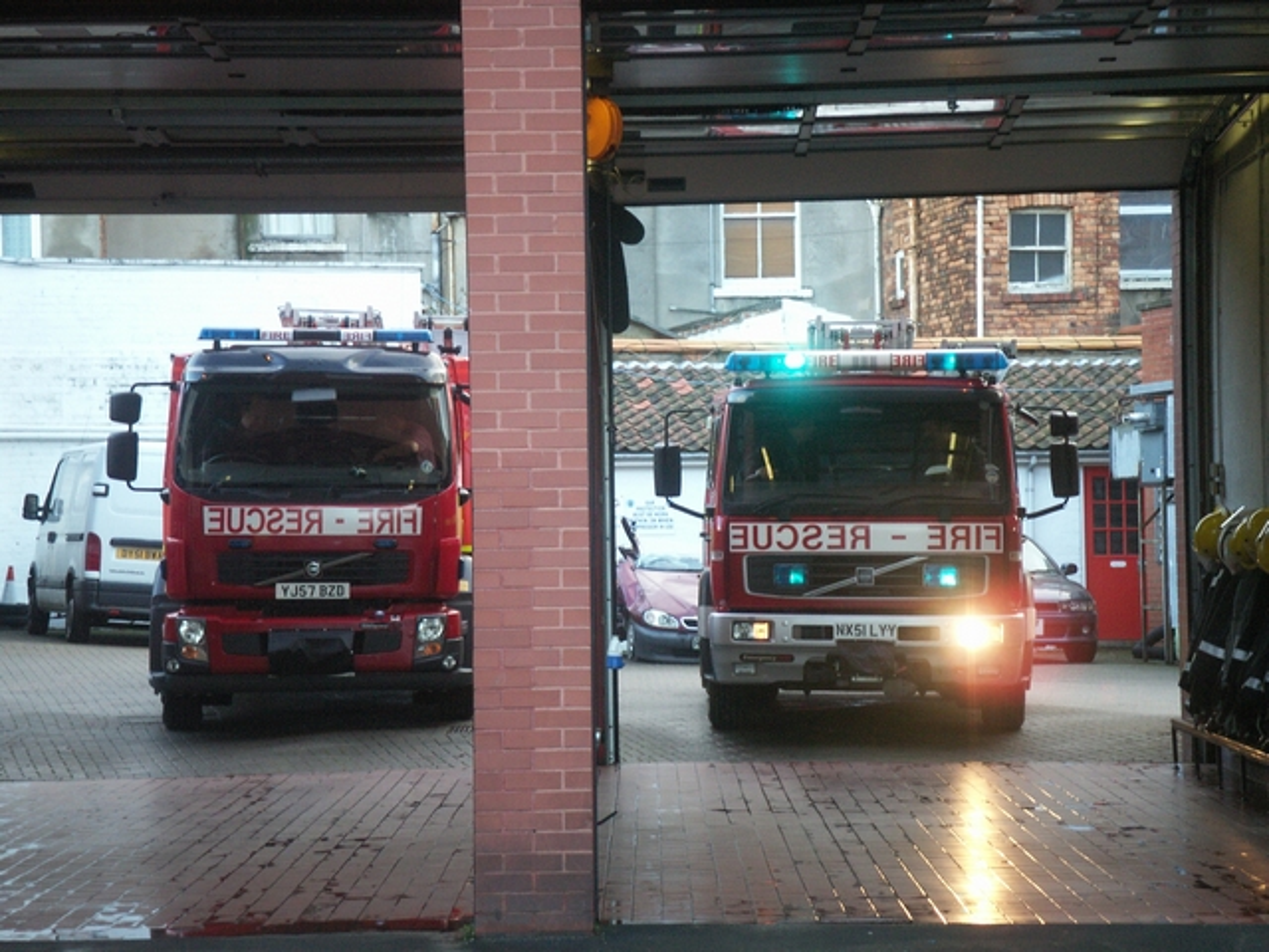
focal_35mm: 111
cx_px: 634
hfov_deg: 17.7
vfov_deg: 13.3
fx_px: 4069
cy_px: 476
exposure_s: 1/40
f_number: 3.8
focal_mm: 23.1
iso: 125
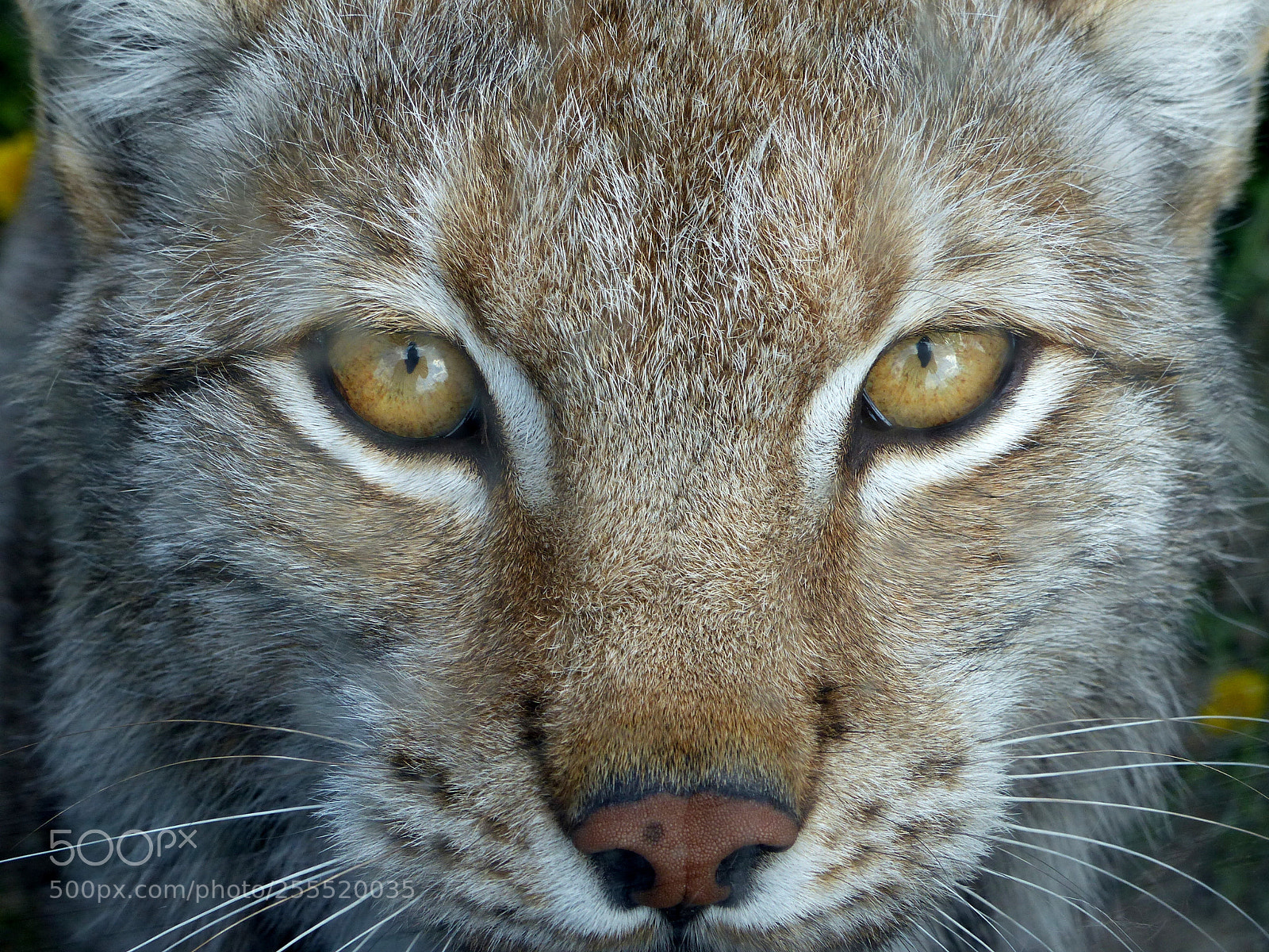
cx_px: 634
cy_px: 476
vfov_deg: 15.6
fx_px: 3483
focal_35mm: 95
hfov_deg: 20.7
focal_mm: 16
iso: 100
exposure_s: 1/160
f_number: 4
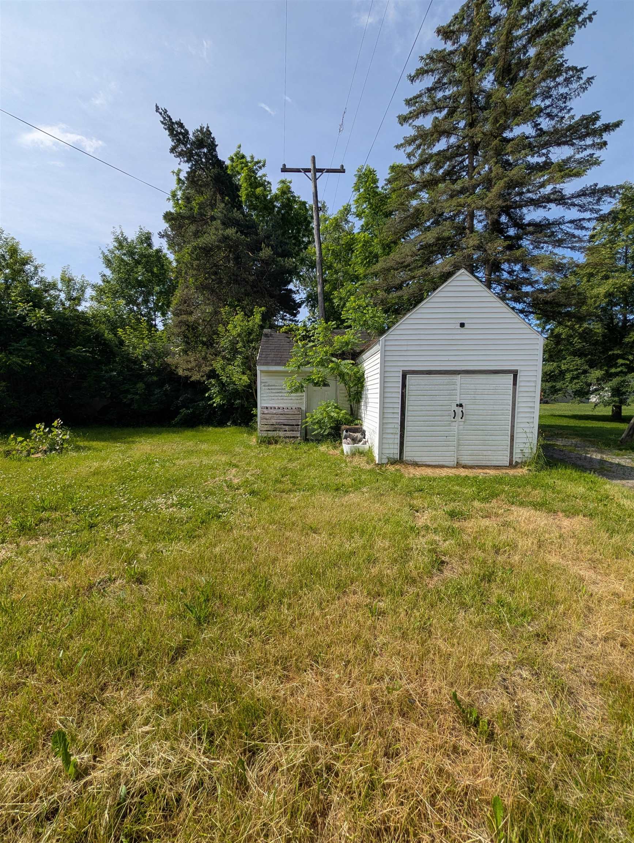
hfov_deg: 94.6
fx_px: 292
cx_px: 317
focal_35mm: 12
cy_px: 422
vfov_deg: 110.5
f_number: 1.7
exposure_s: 1/2786
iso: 48
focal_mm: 2.02
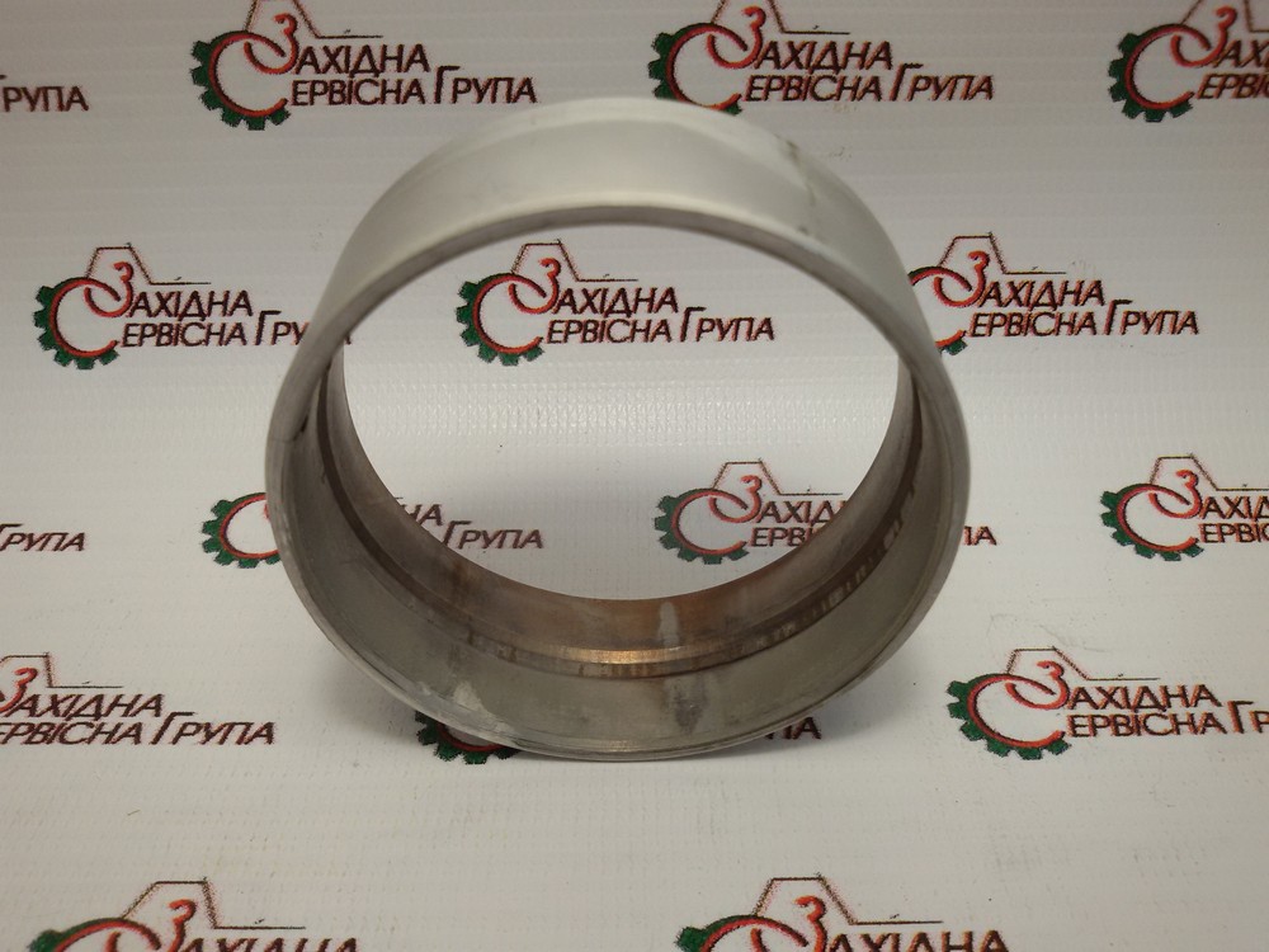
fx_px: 1136
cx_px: 634
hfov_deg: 58.4
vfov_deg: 45.4
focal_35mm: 31
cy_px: 476
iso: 50
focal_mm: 2.93
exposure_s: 1/100
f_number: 2.4
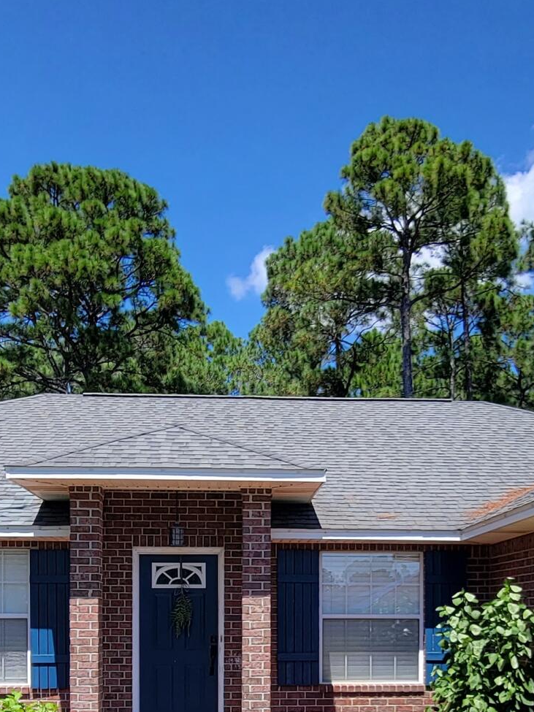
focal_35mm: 40
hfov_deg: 35.9
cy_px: 620
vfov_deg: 43.4
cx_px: 304
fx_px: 823
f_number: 2.2
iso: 50
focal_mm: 2.2
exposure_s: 1/1061
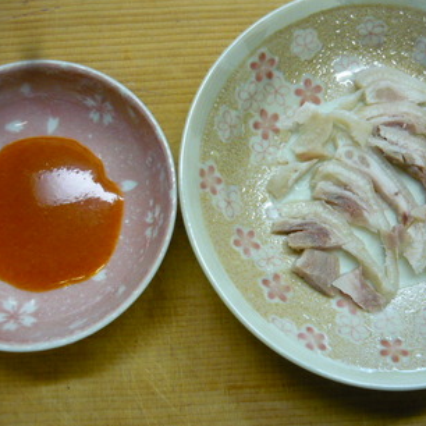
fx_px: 557
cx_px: 246
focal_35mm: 40
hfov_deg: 41.7
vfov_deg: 41.9
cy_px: 210
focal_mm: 5.5
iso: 320
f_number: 2.8
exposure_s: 1/30
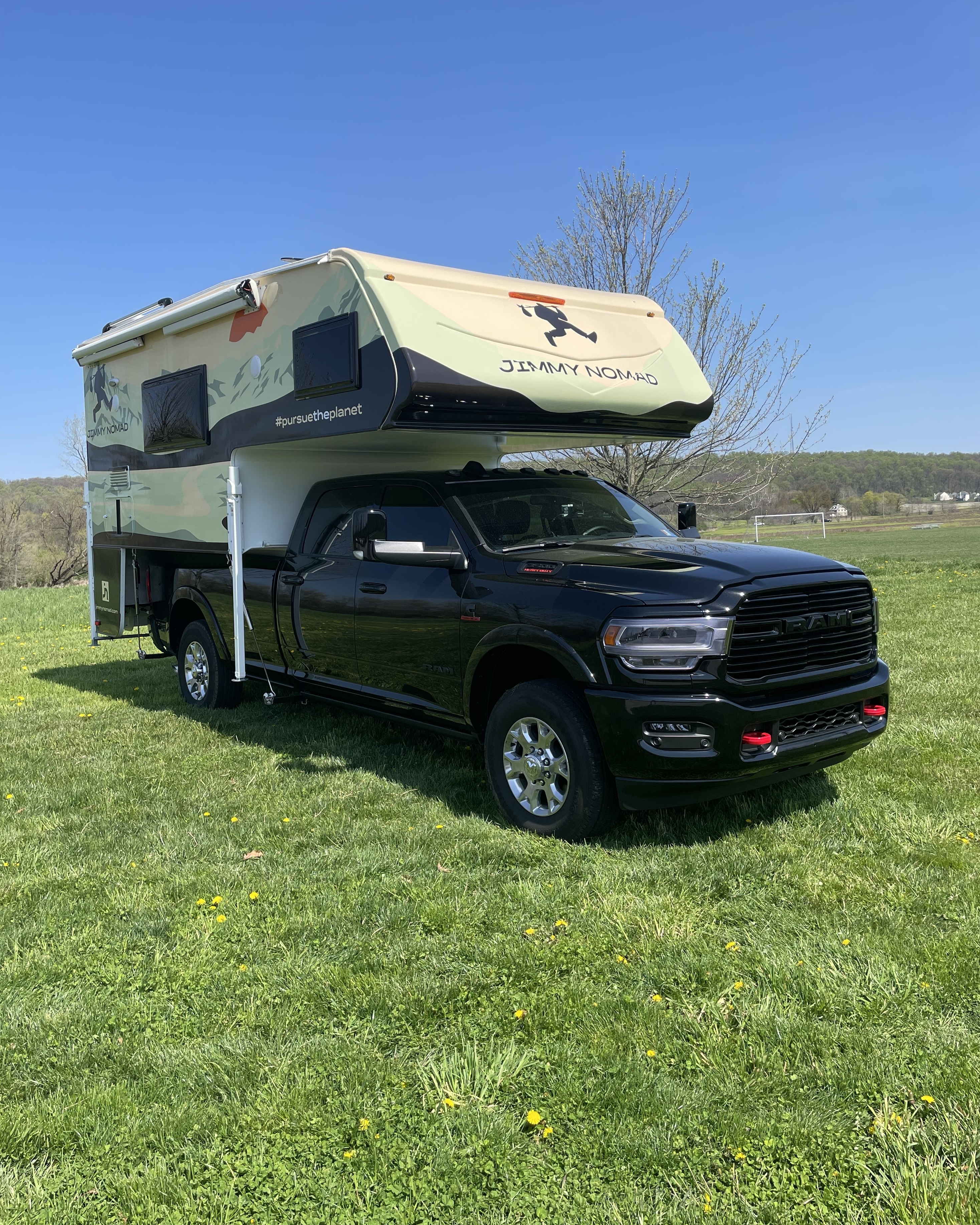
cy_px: 573
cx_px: 484
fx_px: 1015
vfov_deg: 62.1
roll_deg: +3.0
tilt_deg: -1.8
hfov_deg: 51.5
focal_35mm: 28
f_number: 1.6
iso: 32
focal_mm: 4.2
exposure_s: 1/2564
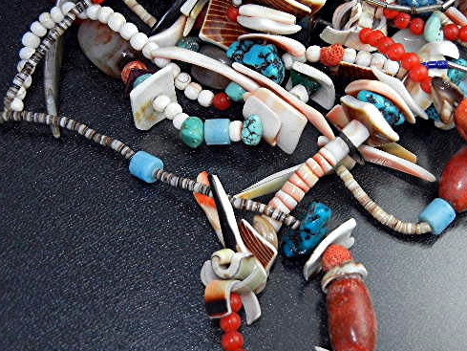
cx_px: 266
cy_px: 136
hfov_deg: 37.4
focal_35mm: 51
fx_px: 688
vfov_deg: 28.5
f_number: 7.4
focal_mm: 7.1
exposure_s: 1/30
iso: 724
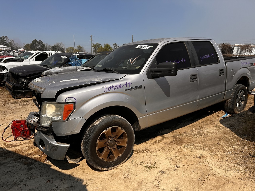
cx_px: 128
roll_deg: -3.7
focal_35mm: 24
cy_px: 96
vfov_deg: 56.8
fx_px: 177
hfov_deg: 71.6
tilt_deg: -12.5
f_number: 1.78
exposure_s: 1/5848
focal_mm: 6.86
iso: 80
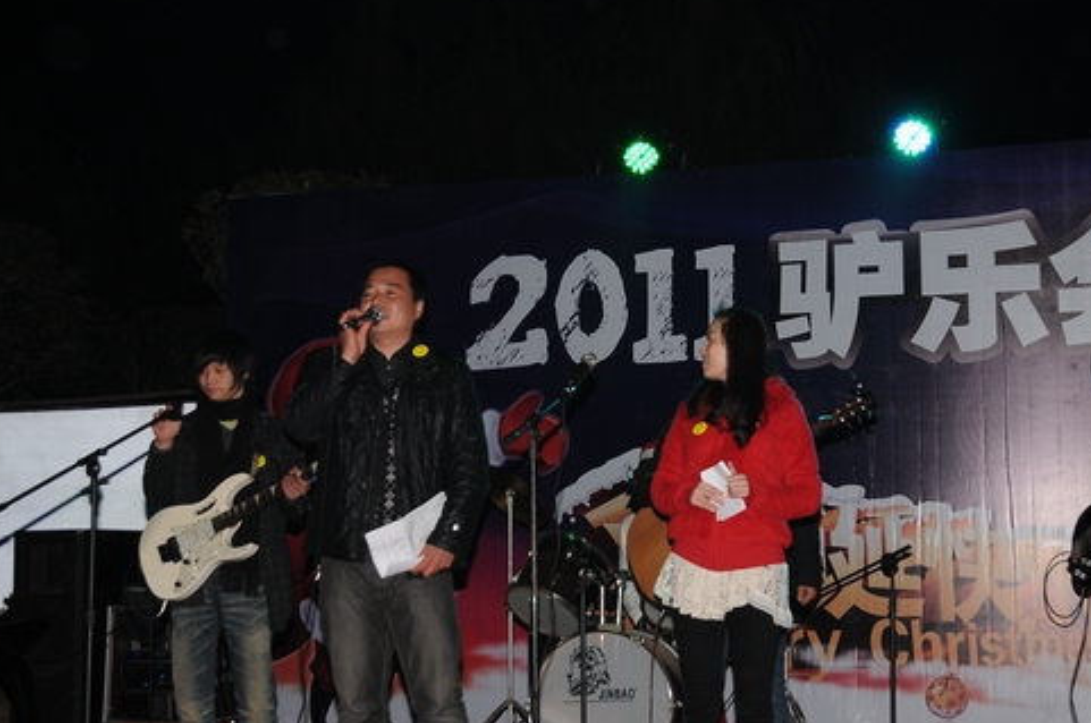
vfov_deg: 27.9
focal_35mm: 48
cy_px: 419
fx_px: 1452
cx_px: 649
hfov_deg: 41.0
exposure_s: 1/100
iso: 250
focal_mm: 22
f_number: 5
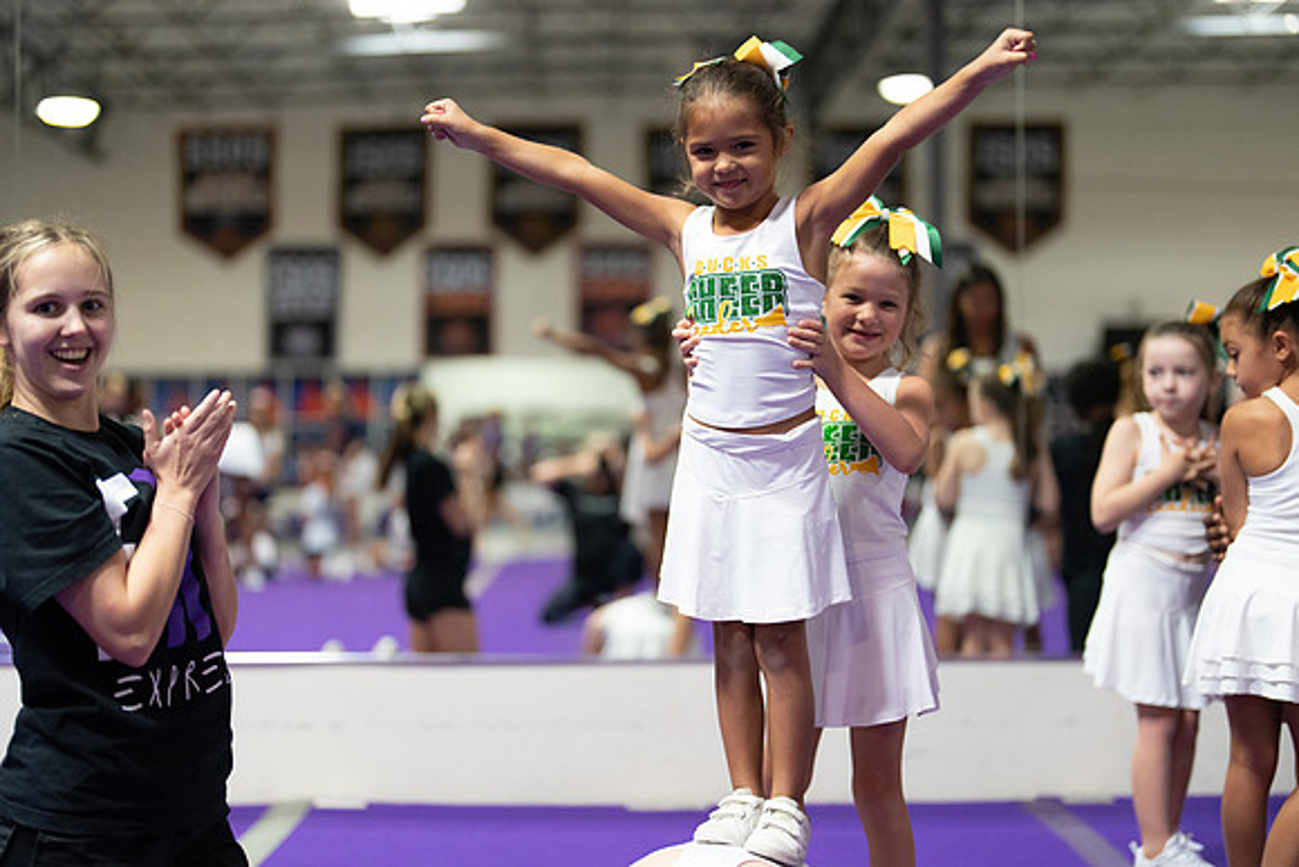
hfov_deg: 36.5
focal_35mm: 55
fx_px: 1969
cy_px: 434
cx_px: 650
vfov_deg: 24.8
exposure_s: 1/640
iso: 1600
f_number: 1.2
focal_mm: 50
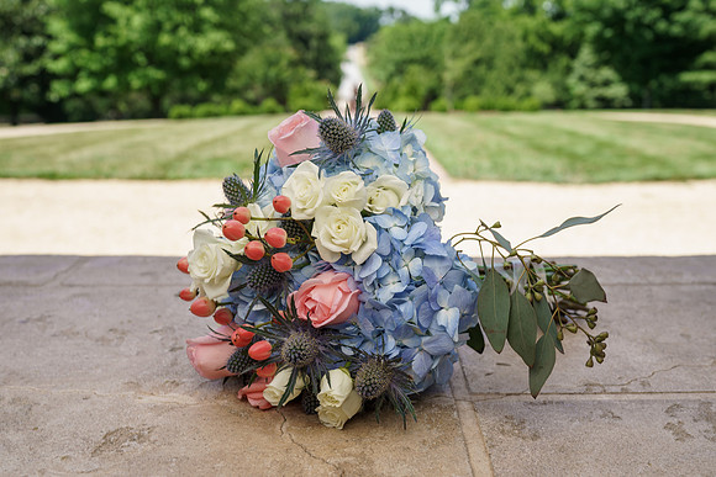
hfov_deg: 49.1
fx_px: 781
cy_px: 244
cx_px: 400
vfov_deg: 34.0
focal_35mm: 39
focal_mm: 35
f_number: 5
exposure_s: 1/200
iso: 100
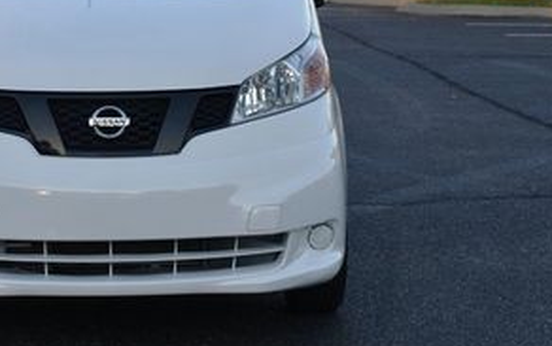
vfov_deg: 9.8
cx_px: 136
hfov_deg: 15.5
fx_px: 2017
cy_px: 48
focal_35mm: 134
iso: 200
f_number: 7.1
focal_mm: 40
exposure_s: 1/250
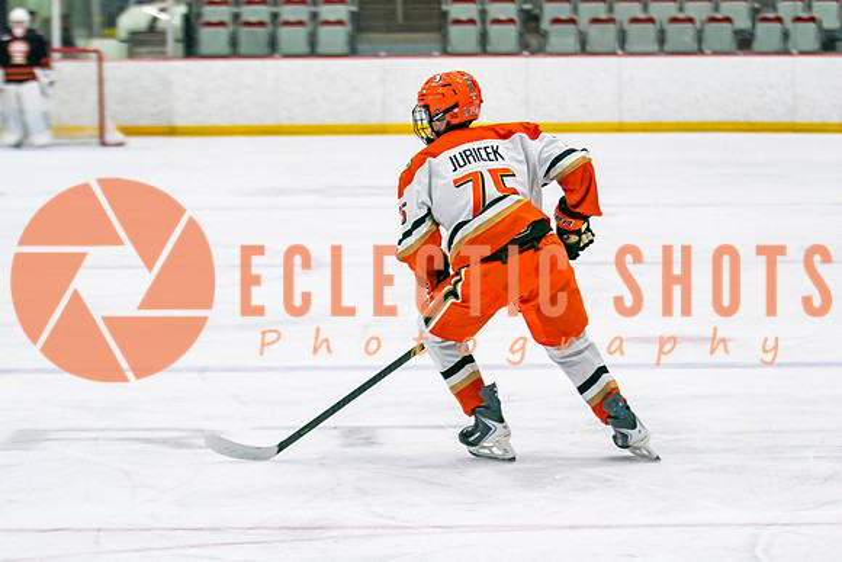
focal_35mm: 181
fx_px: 4233
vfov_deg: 7.6
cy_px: 391
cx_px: 493
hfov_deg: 11.4
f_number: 2.8
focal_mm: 90
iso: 500
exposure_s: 1/640
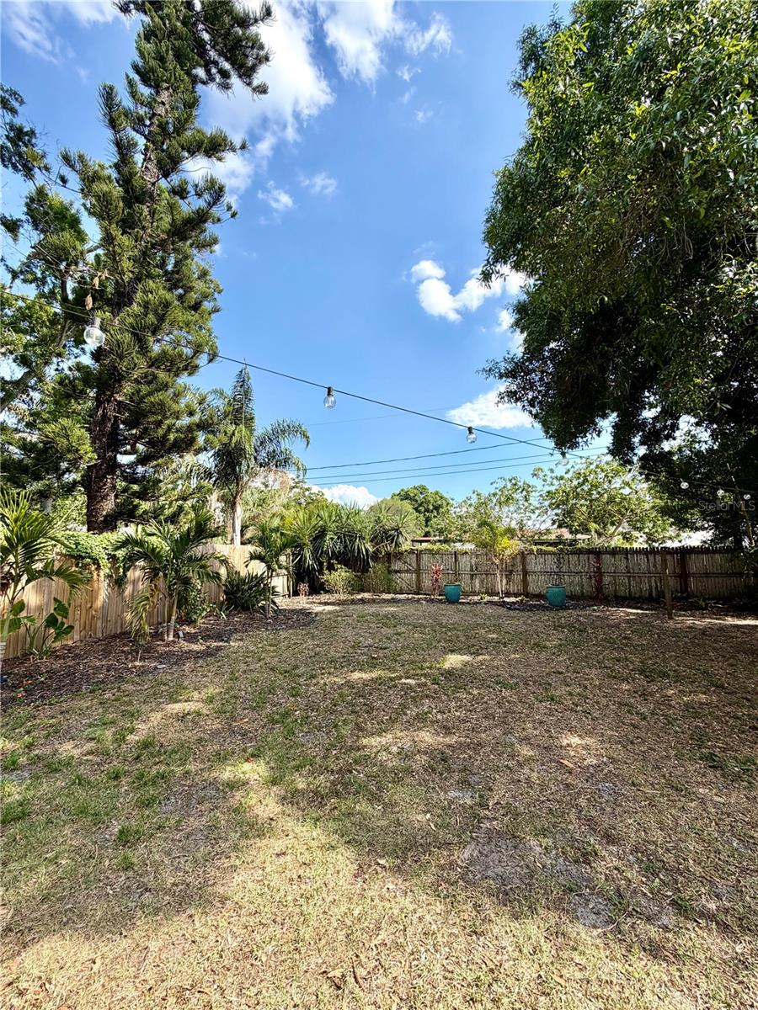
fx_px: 409
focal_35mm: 14
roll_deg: -0.6
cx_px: 379
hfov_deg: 85.7
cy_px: 505
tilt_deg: +6.5
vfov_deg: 102.1
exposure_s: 1/770
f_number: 2.2
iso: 32
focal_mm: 2.22
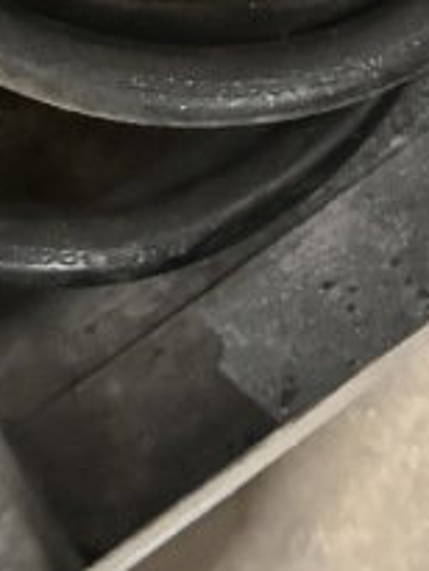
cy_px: -338
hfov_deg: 15.6
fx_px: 1568
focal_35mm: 95
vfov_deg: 17.9
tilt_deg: -54.3
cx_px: 206
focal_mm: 6.86
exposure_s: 1/38
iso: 1000
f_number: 1.78
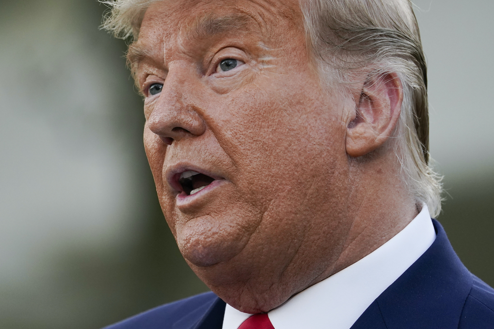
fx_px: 11089
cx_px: 241
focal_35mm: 808
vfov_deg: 1.7
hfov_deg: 2.6
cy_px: 112
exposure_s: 1/400
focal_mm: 600
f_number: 6.3
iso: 2000
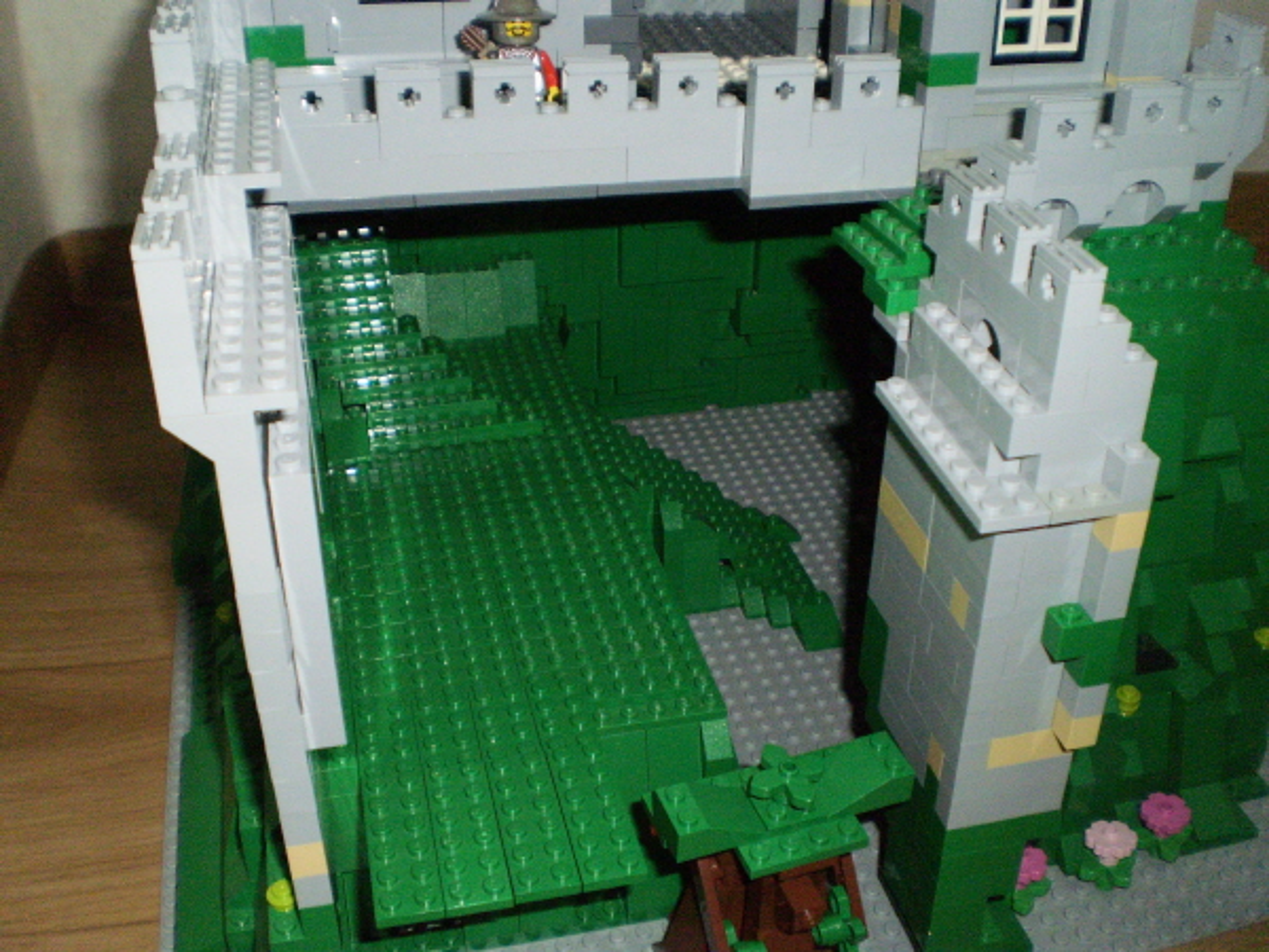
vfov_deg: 39.7
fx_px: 1320
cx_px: 634
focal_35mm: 36
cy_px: 476
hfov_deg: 51.4
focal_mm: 6.3
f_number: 3.1
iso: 400
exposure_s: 1/250
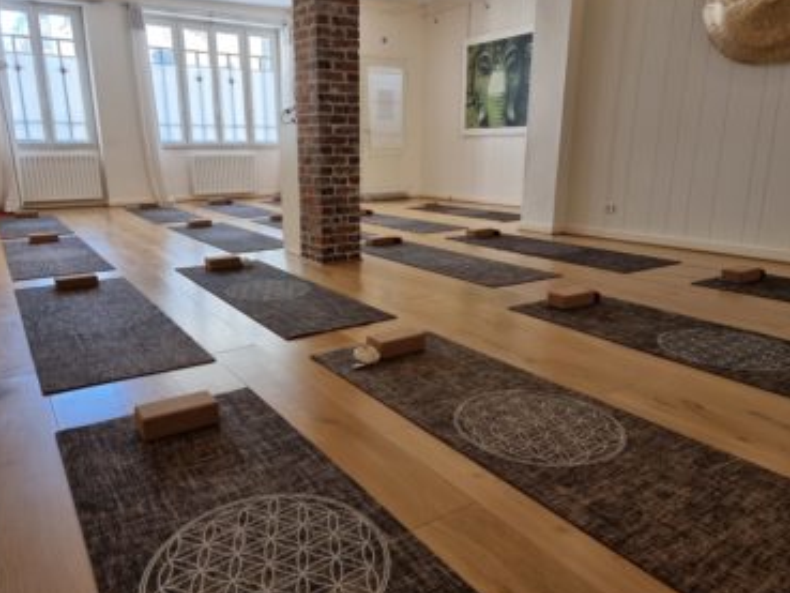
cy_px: 293
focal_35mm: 26
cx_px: 366
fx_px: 594
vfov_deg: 53.1
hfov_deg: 67.2
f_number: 1.8
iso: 200
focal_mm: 6.7
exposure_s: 1/100
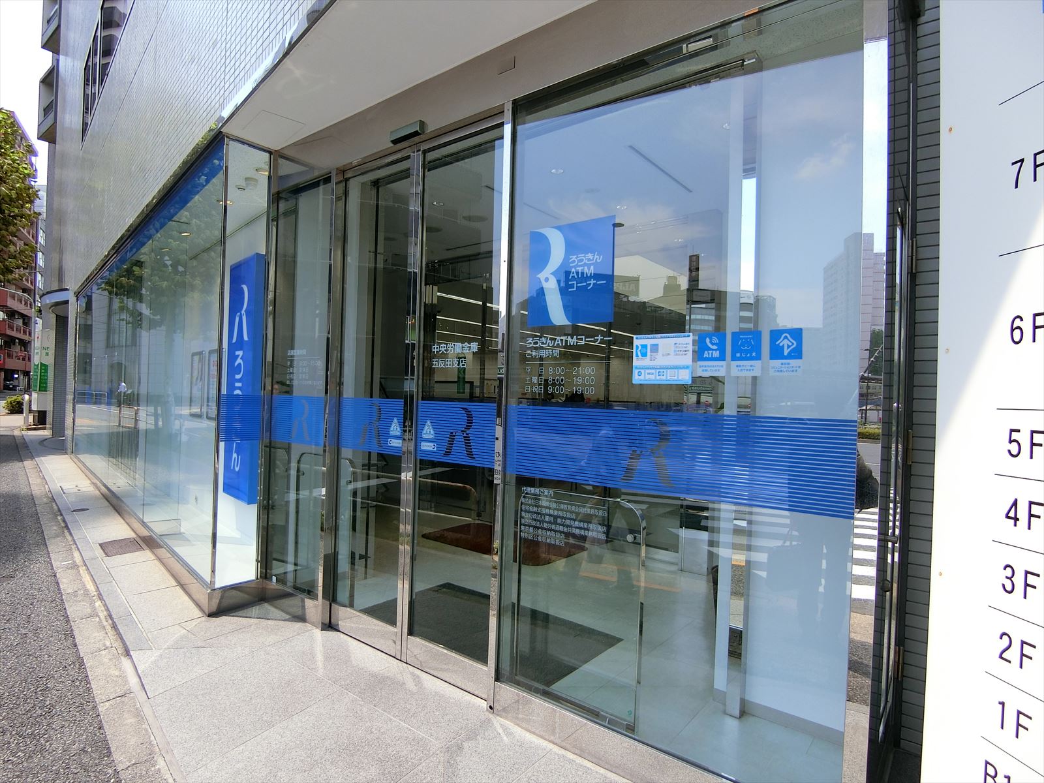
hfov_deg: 84.7
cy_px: 392
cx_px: 522
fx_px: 573
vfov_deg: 68.7
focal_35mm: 19
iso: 80
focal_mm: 4.06
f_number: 2.7
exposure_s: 1/500
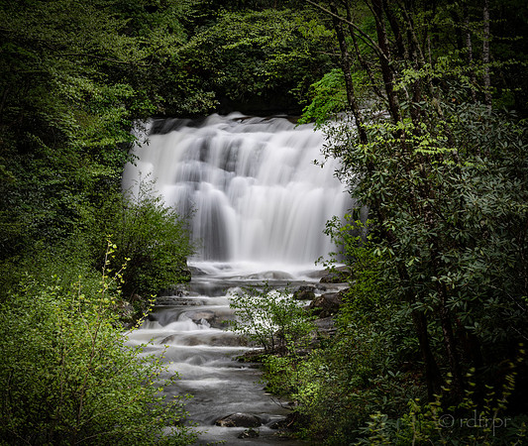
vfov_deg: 11.3
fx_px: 2255
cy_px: 208
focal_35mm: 141
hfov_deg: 13.4
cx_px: 236
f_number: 22
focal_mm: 112
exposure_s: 1.3
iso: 64
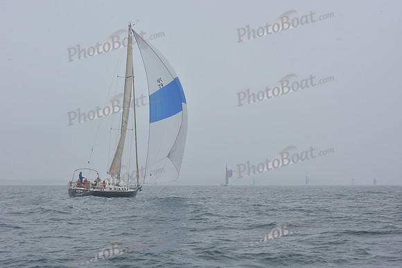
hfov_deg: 28.8
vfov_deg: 19.5
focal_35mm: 70
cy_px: 134
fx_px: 782
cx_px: 201
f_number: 11
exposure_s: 1/800
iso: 250
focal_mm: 70
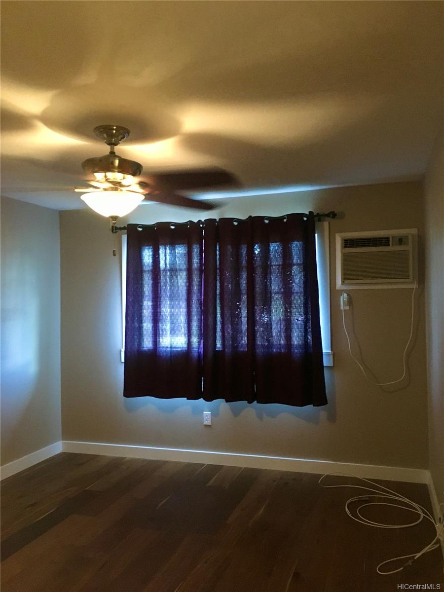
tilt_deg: +2.5
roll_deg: +1.7
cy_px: 296
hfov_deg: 48.2
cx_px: 222
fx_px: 496
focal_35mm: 29
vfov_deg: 61.7
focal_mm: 4.15
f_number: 2.2
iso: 250
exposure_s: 1/15
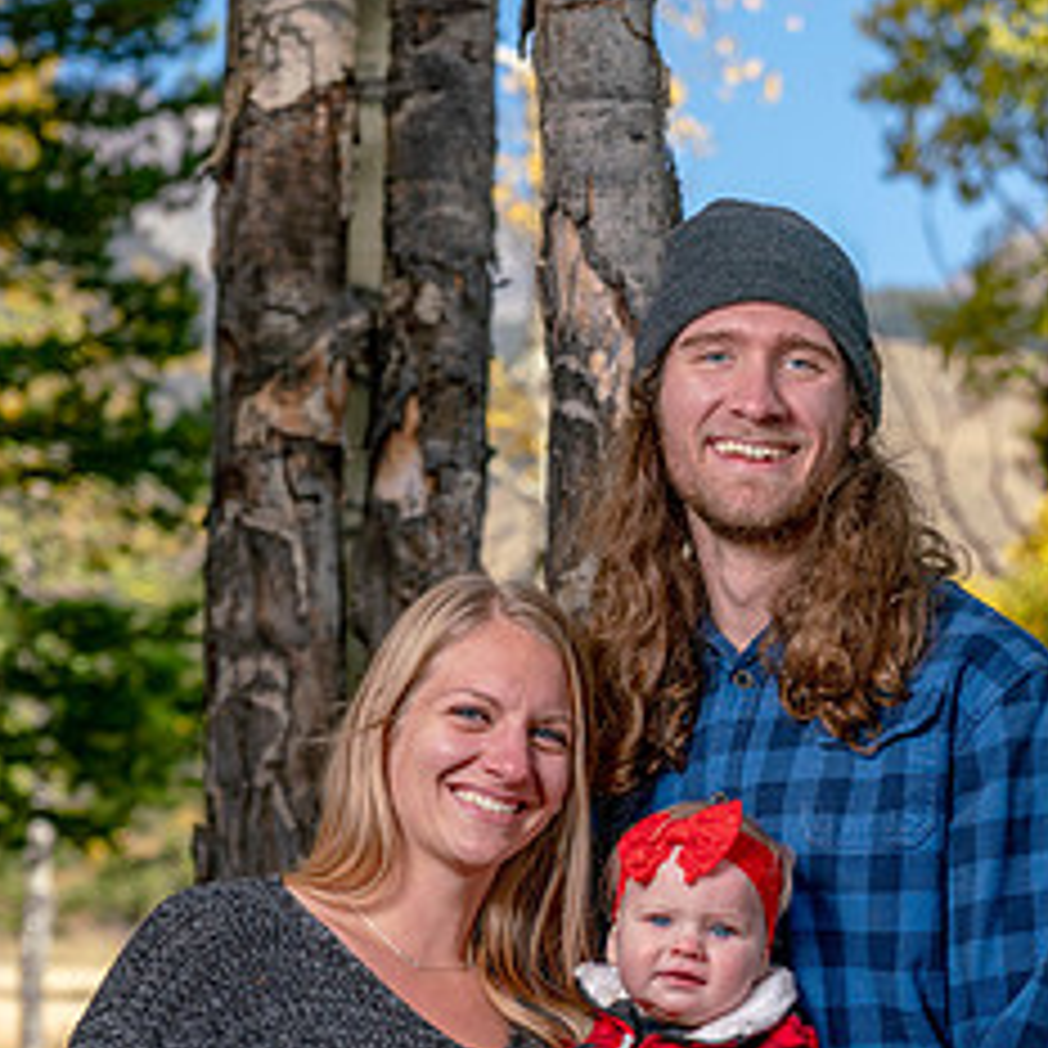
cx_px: 589
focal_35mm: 115
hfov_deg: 15.2
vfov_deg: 15.0
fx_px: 3939
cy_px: 972
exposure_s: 1/1000
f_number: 4.5
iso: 160
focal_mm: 70
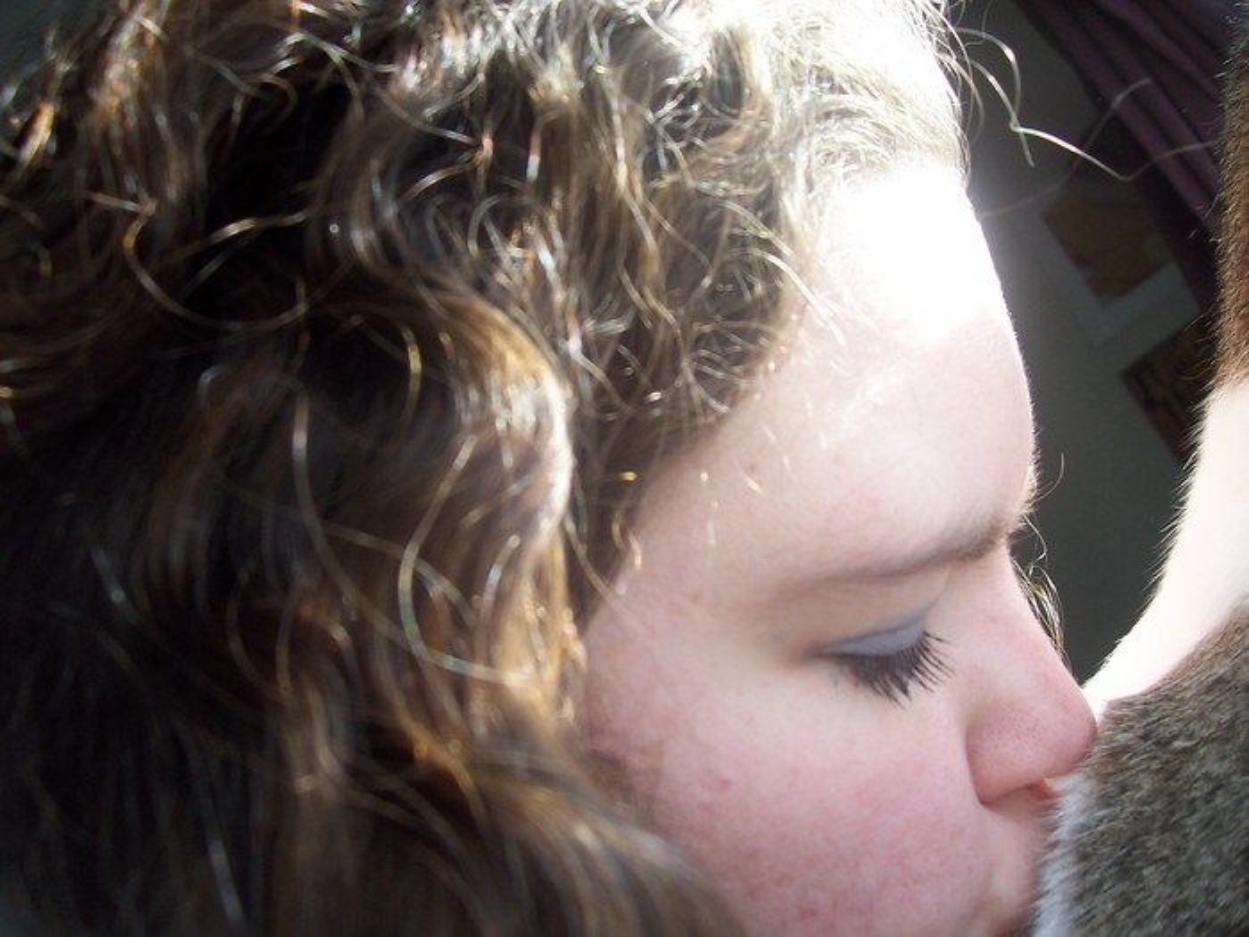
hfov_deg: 54.0
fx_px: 1227
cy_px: 468
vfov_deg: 41.8
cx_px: 624
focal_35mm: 34
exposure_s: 1/180
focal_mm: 5.6
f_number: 2.7
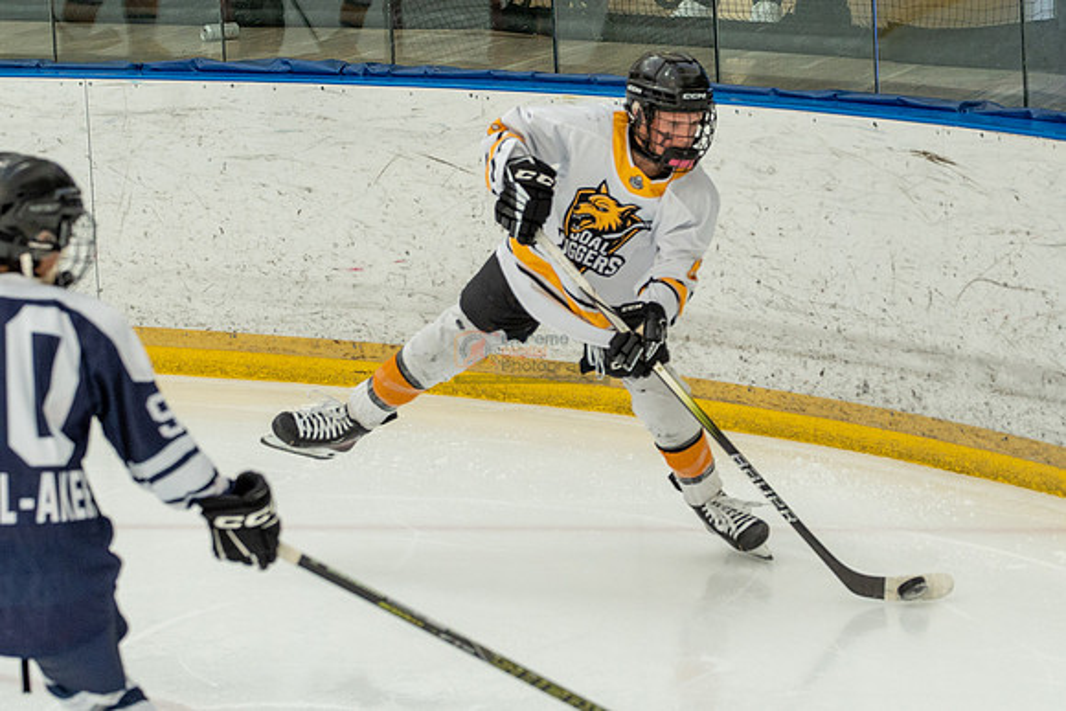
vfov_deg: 8.5
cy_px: 363
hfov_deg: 12.8
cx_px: 603
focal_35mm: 161
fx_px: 4758
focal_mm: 87
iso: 800
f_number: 3.5
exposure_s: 1/1600
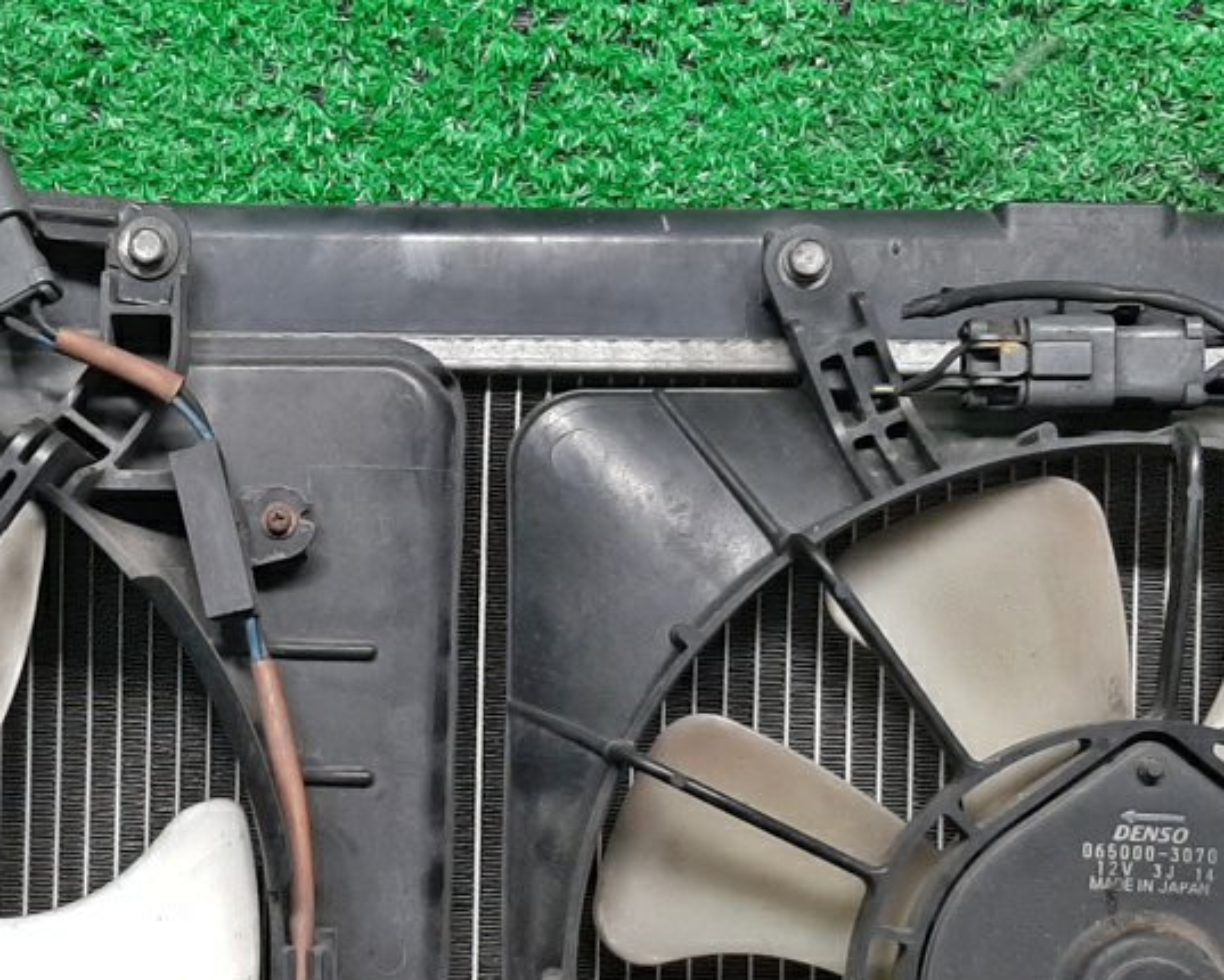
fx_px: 2464
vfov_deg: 22.2
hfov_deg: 27.5
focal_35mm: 68
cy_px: 784
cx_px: 287
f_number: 1.7
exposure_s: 1/50
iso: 113
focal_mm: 3.93
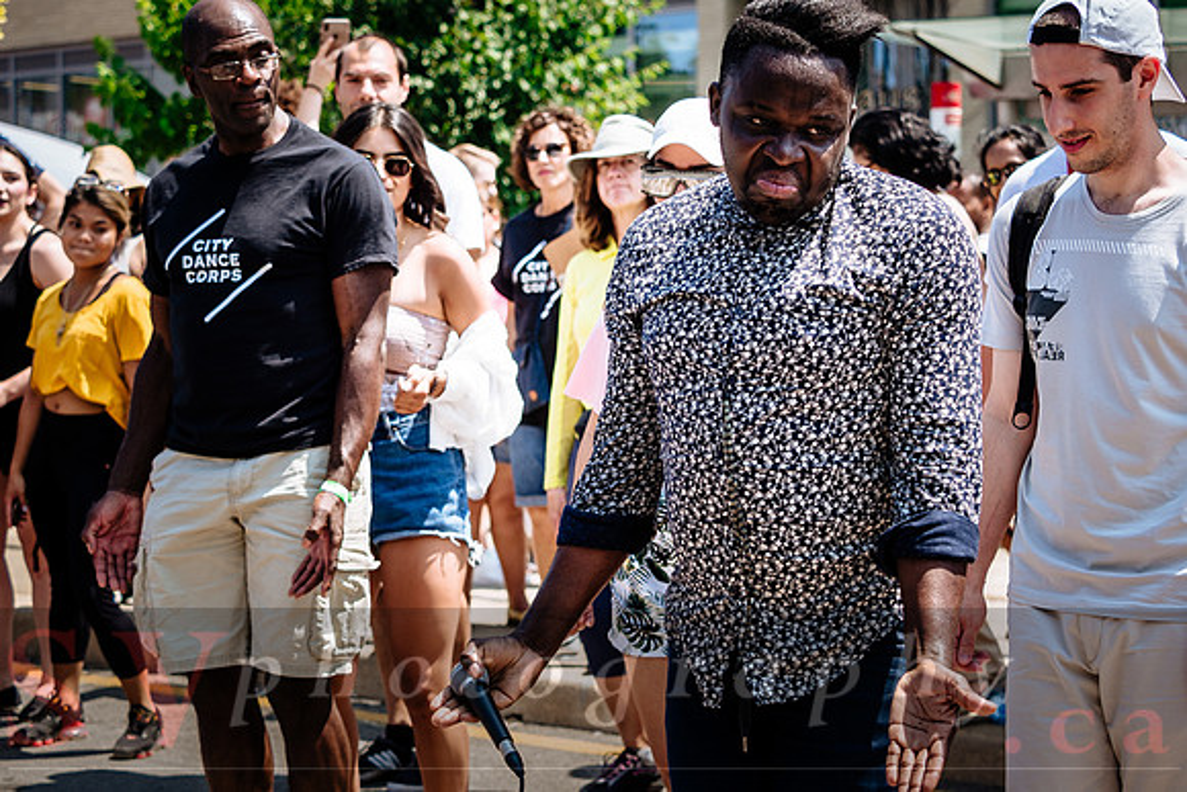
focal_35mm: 83
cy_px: 396
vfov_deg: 16.4
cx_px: 594
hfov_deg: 24.4
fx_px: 2744
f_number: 2.8
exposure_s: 1/1250
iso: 200
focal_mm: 40
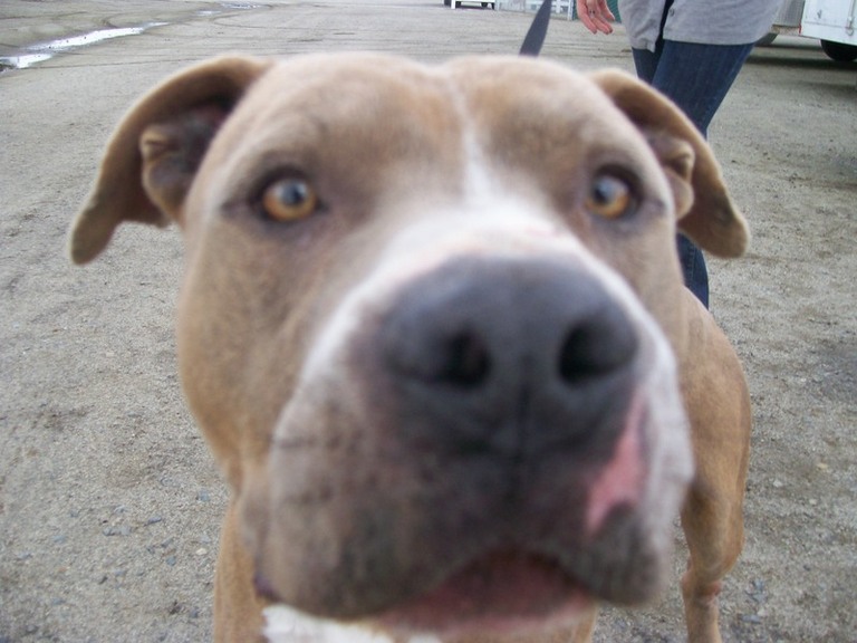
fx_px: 891
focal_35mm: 36
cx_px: 428
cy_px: 322
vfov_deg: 39.7
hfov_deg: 51.4
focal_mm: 6
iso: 80
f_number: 2.7
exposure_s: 1/291
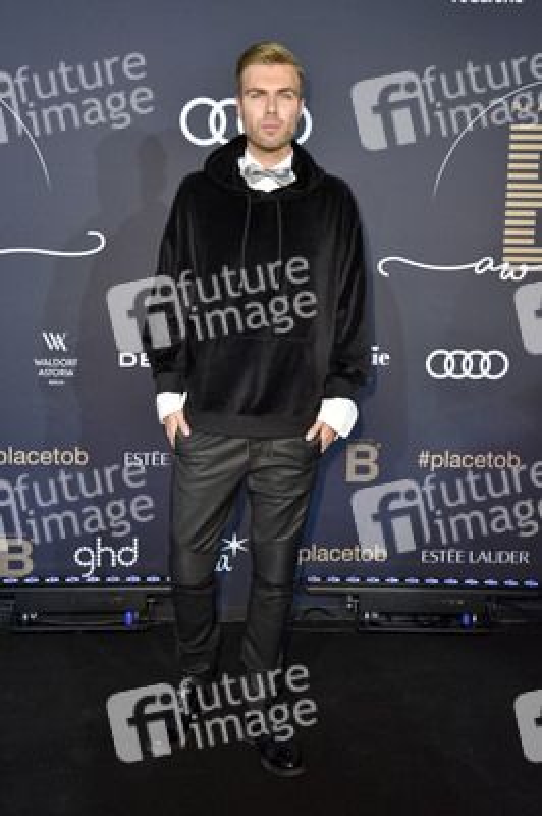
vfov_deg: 44.5
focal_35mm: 44
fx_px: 995
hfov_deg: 30.5
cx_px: 271
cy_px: 408
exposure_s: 1/250
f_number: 6.3
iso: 1600
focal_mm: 44
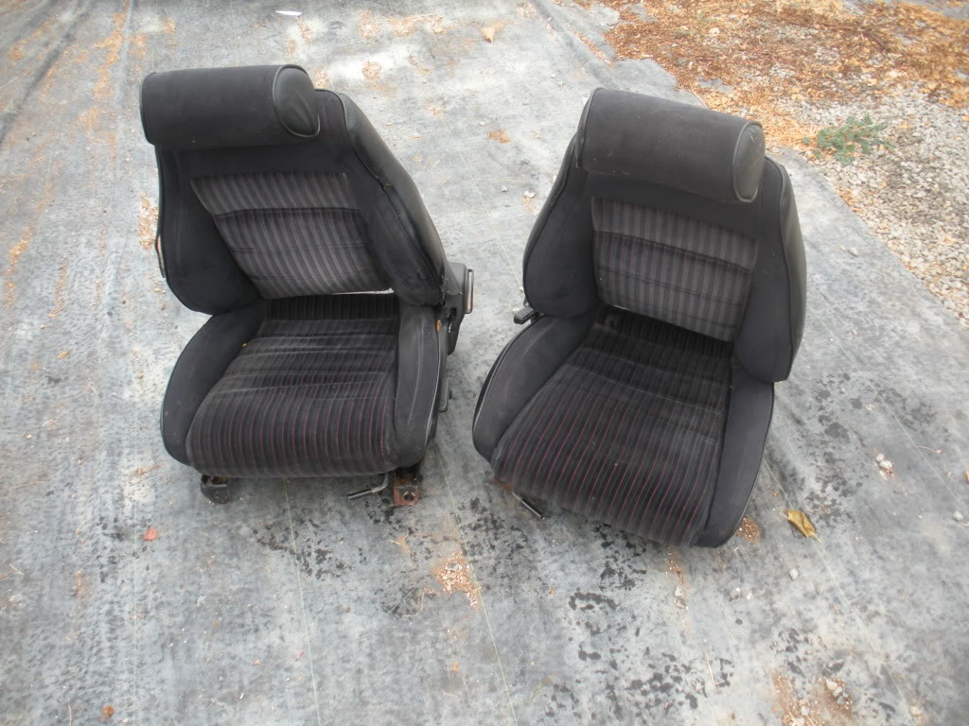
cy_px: 363
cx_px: 484
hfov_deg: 52.6
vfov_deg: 40.7
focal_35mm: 35
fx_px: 980
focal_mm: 6.3
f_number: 3.5
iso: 84
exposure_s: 1/58
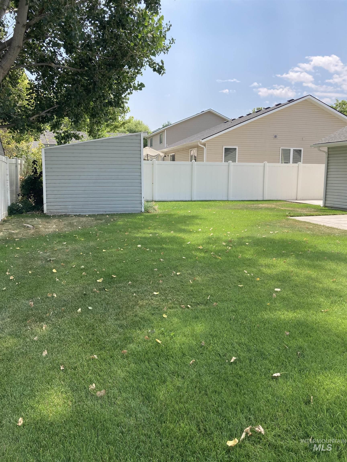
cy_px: 231
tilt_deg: -5.7
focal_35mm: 28
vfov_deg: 63.4
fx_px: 374
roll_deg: +0.1
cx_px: 174
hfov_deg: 49.7
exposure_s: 1/1312
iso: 20
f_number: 1.8
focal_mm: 3.99
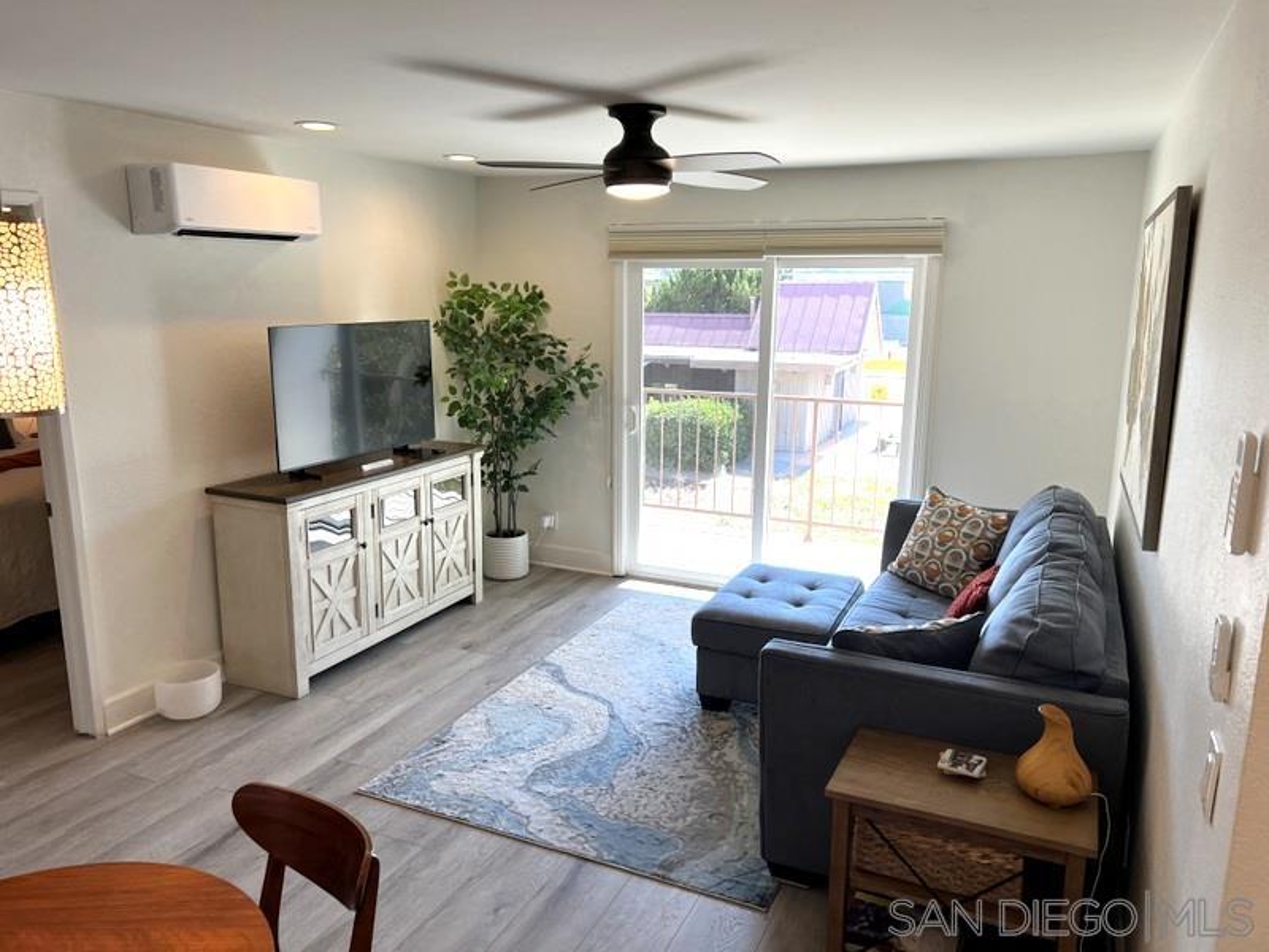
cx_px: 634
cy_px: 476
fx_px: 953
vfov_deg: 53.1
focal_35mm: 26
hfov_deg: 67.3
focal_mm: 5.7
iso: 32
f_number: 1.5
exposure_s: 1/142
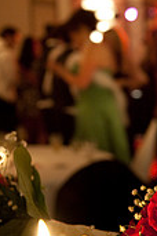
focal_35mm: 100
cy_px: 141
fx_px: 654
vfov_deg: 20.4
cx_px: 92
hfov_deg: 13.7
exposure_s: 1/15
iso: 1000
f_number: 4.5
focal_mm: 38
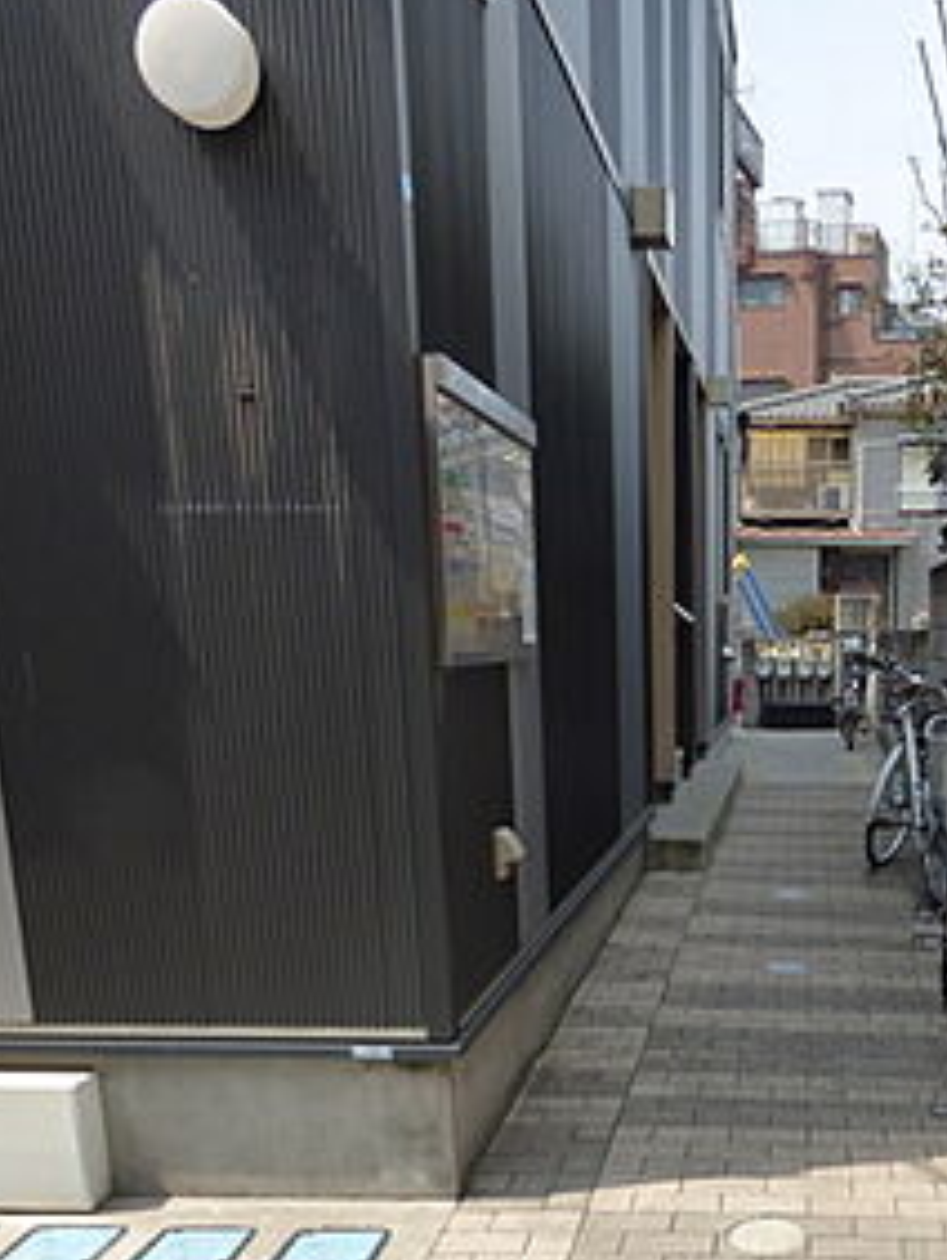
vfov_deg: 51.2
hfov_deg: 40.0
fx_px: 1238
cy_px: 974
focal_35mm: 34
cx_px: 773
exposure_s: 1/1000
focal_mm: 3.58
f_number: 2.8
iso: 160
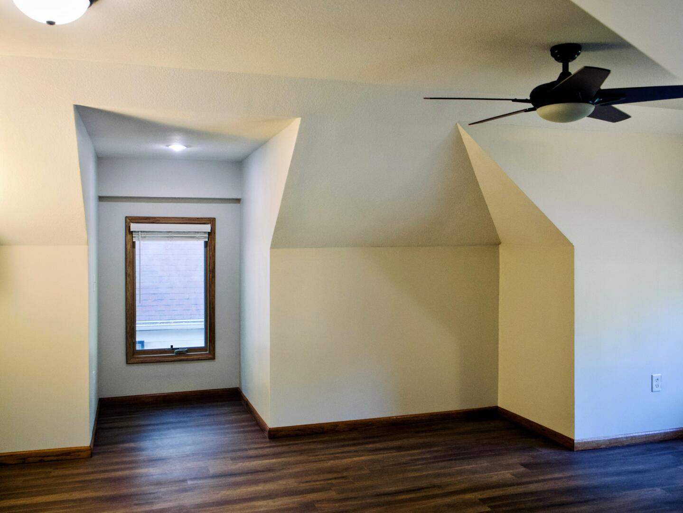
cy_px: 256
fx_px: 632
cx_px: 342
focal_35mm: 32
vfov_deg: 44.2
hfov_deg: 56.8
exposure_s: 1/160
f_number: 3.2
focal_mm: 16
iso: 800
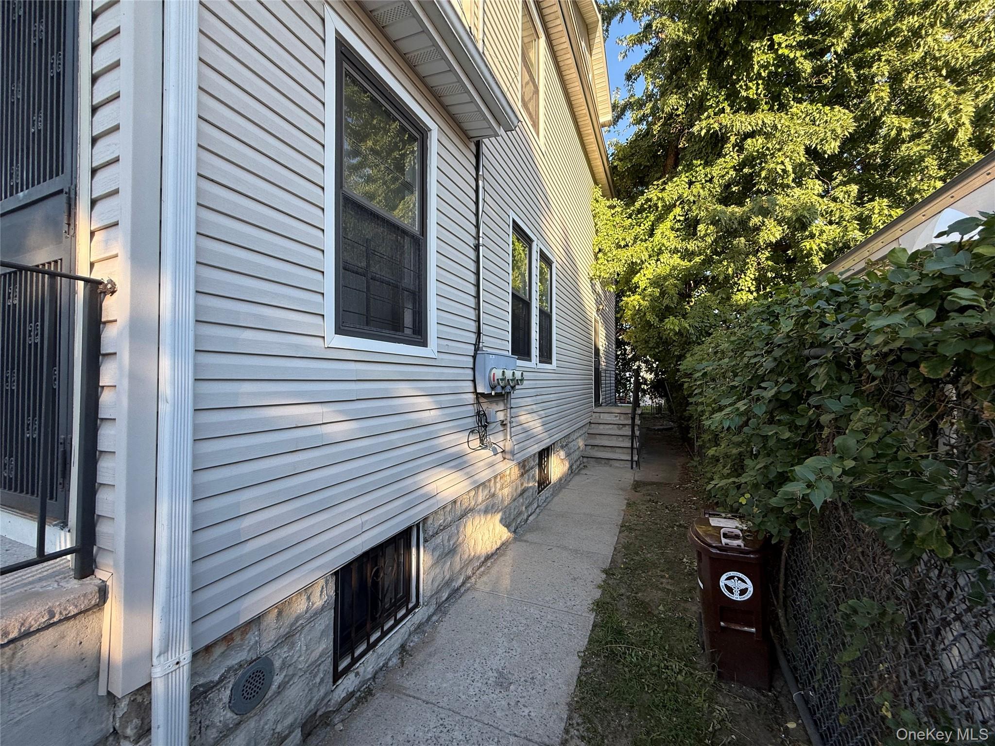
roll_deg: -0.1
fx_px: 402
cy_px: 373
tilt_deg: +1.4
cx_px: 498
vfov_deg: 85.7
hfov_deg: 102.1
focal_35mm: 14
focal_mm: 2.22
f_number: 2.2
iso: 50
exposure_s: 1/259
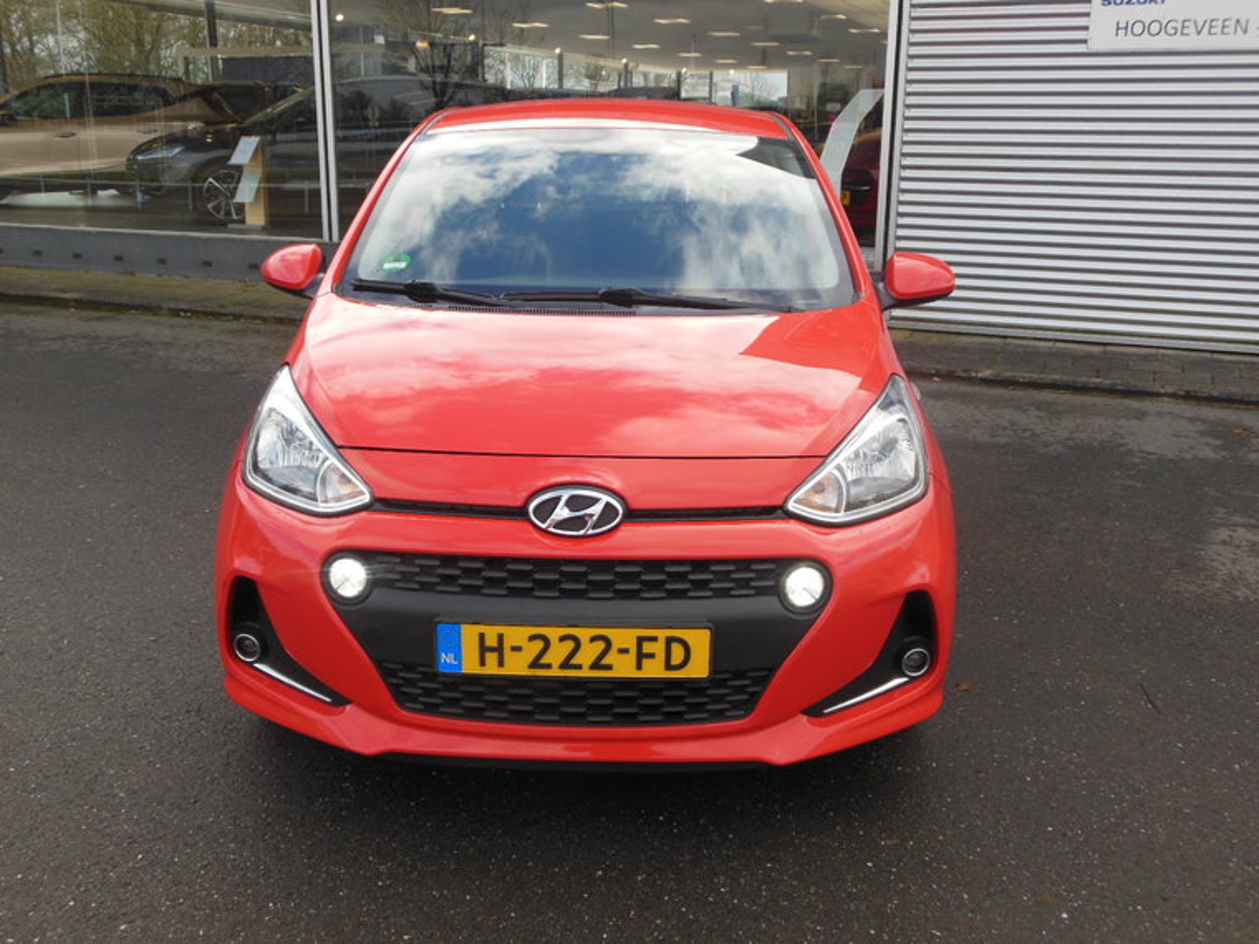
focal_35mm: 33
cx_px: 630
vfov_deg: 42.9
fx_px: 1200
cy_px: 472
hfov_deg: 55.4
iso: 125
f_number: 3.5
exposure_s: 1/500
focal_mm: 6
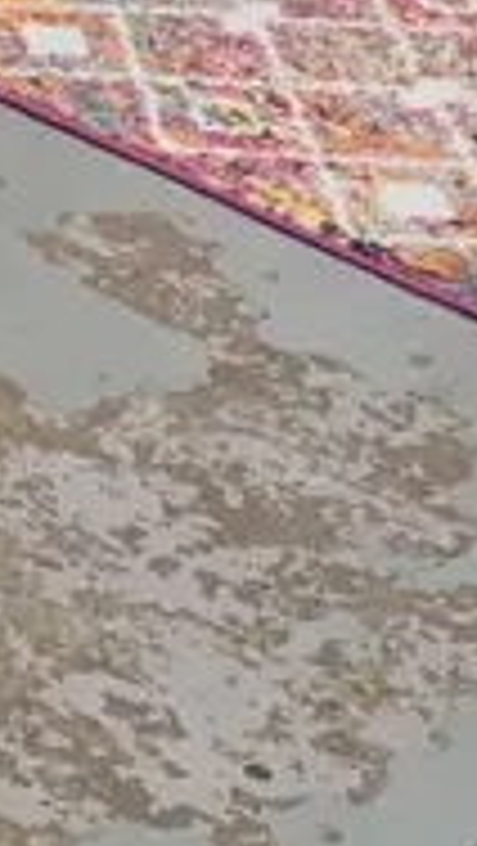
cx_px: -1557
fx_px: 3995
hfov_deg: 5.7
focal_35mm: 178
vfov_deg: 11.6
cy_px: -436
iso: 1600
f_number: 5.6
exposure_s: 1/60
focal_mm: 15
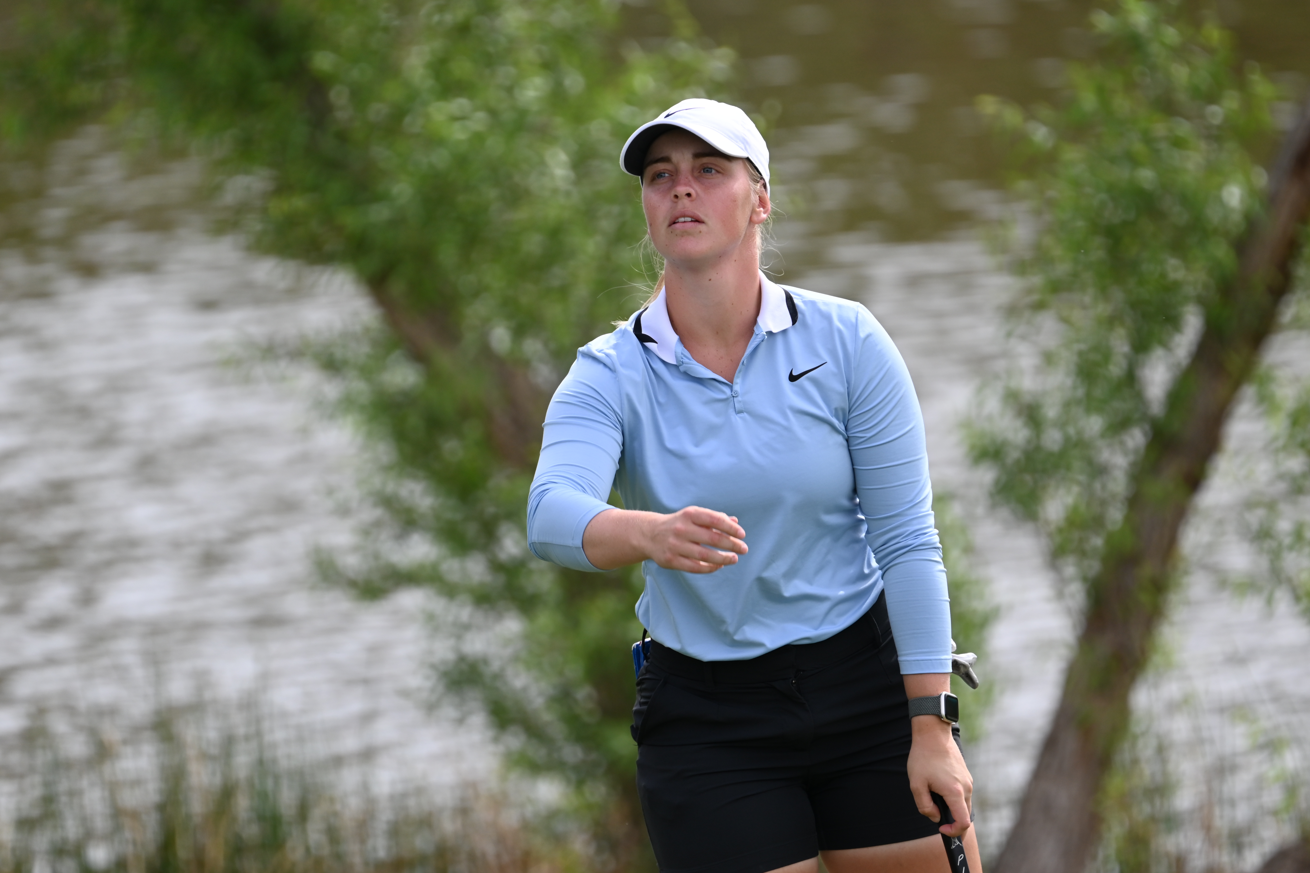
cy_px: 436
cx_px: 655
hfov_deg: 3.4
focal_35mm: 600
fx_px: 21832
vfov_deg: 2.3
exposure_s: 1/640
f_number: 5.6
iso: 200
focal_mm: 400
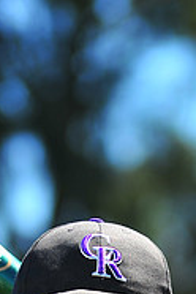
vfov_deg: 3.7
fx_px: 4581
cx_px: 134
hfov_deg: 2.5
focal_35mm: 561
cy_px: 433
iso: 200
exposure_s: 1/640
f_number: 5
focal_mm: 180
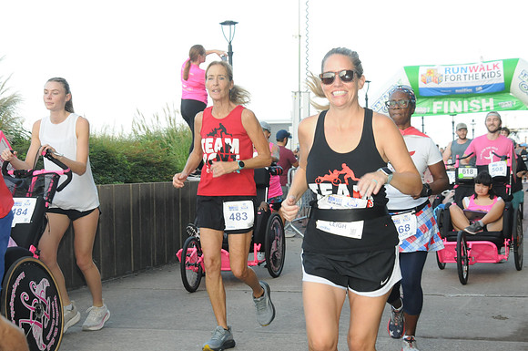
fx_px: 1055
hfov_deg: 28.1
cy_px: 176
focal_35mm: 72
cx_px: 264
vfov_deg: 18.9
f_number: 9
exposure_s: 1/250
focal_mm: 48
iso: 800
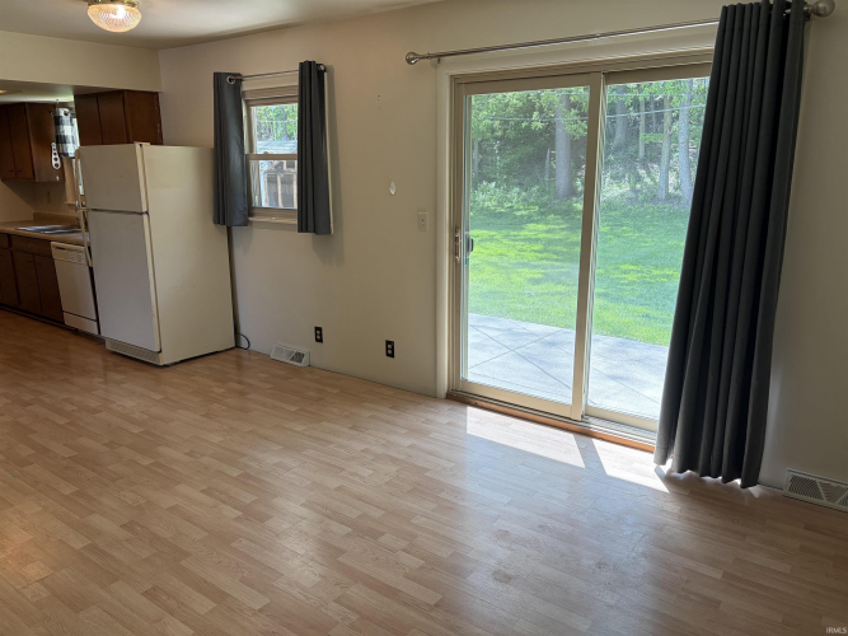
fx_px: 637
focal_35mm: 26
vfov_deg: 53.0
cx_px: 424
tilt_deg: -13.7
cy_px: 318
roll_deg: +0.5
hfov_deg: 67.3
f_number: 1.6
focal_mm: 5.96
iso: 64
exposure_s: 1/196
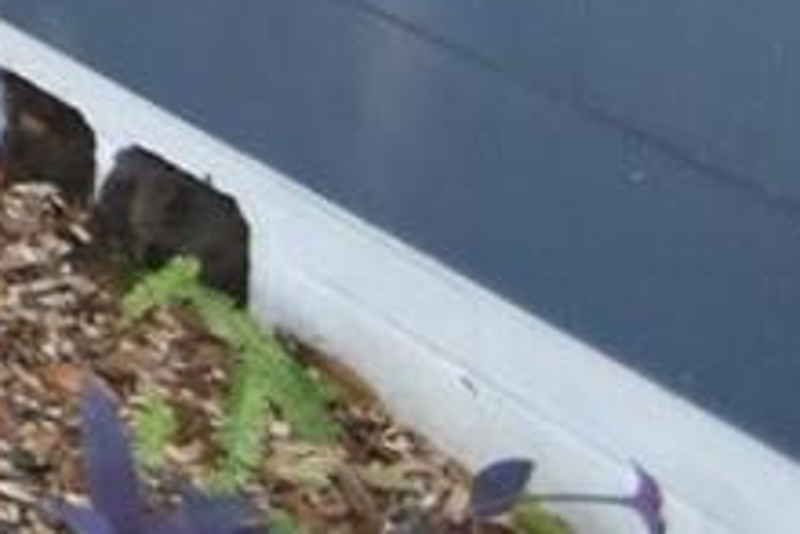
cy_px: -955
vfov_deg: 10.1
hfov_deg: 9.7
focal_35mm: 109
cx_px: -1971
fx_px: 2424
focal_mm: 10
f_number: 3.5
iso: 800
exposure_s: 1/500
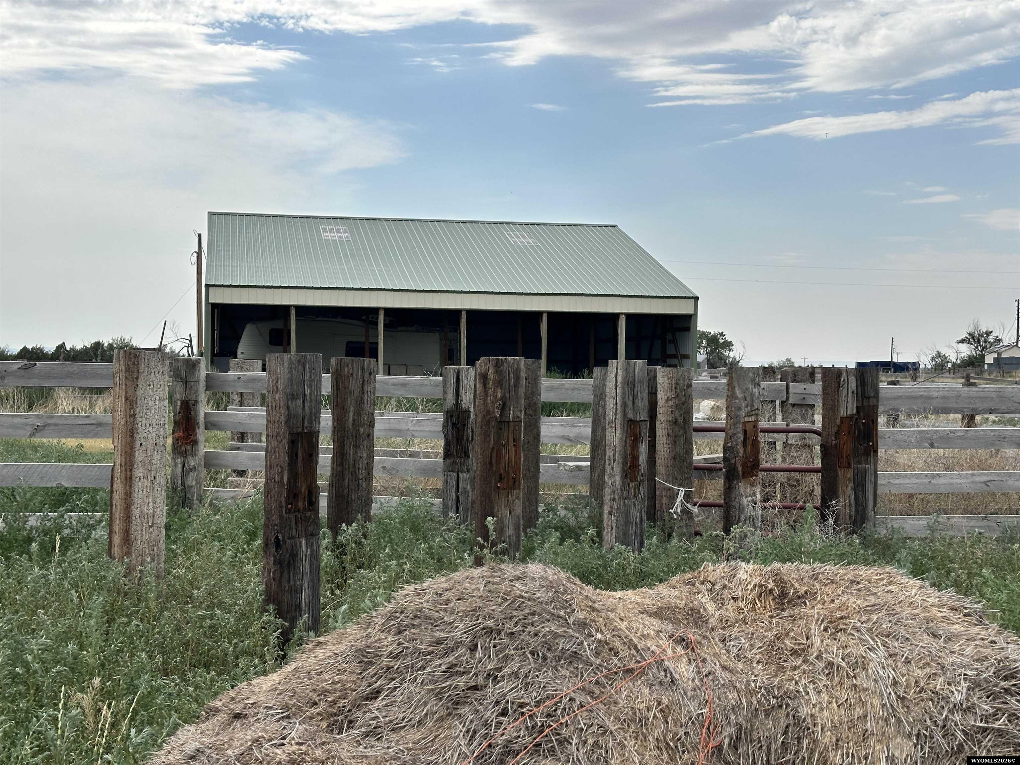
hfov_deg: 39.7
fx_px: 1414
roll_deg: -0.7
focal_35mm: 48
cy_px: 382
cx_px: 510
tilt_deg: +0.7
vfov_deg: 30.3
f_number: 1.78
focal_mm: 6.86
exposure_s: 1/5000
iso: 64
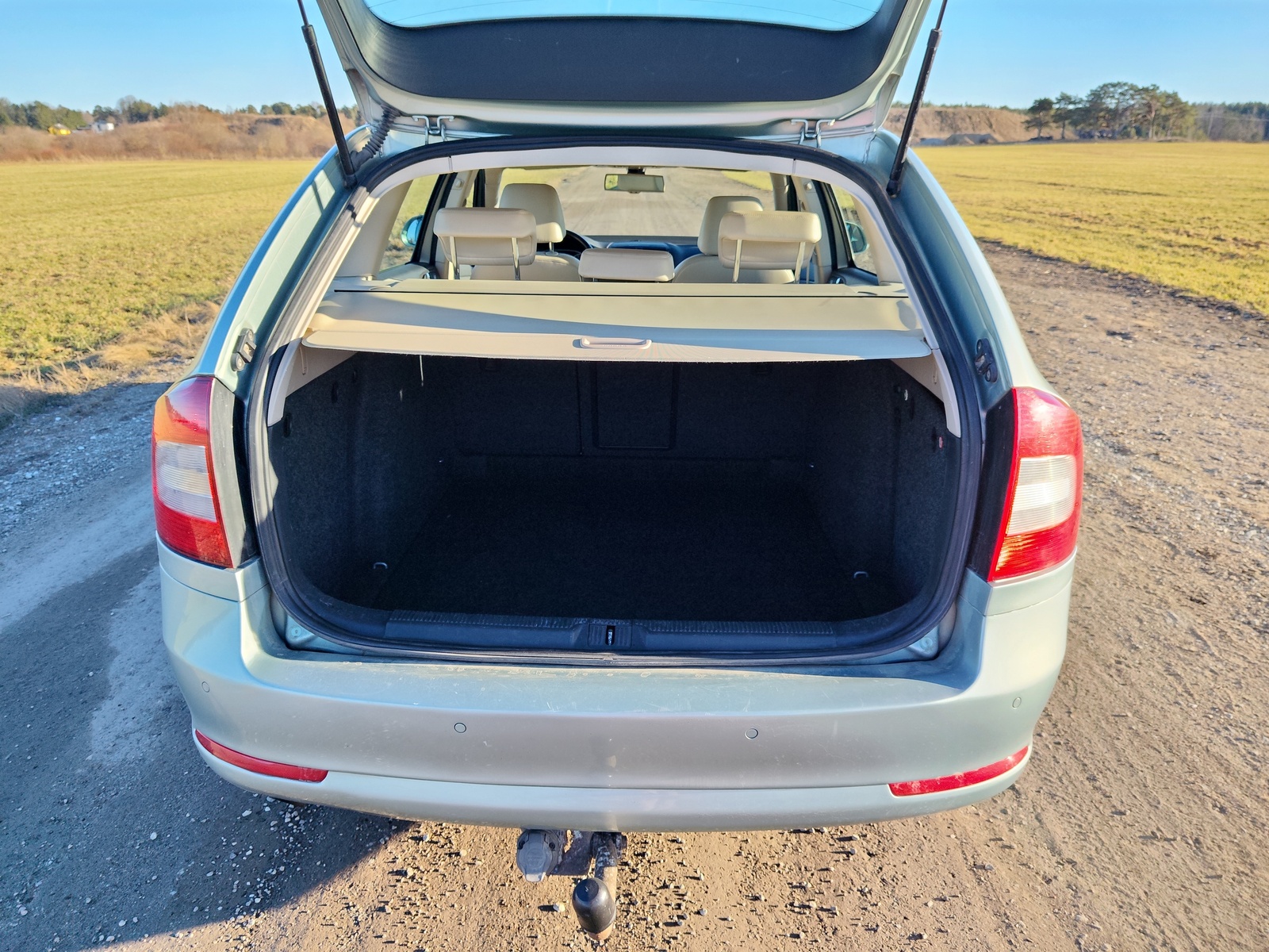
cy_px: 476
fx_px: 880
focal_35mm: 24
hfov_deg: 71.6
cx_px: 634
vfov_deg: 56.8
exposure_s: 1/301
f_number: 1.7
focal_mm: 5.24
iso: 52
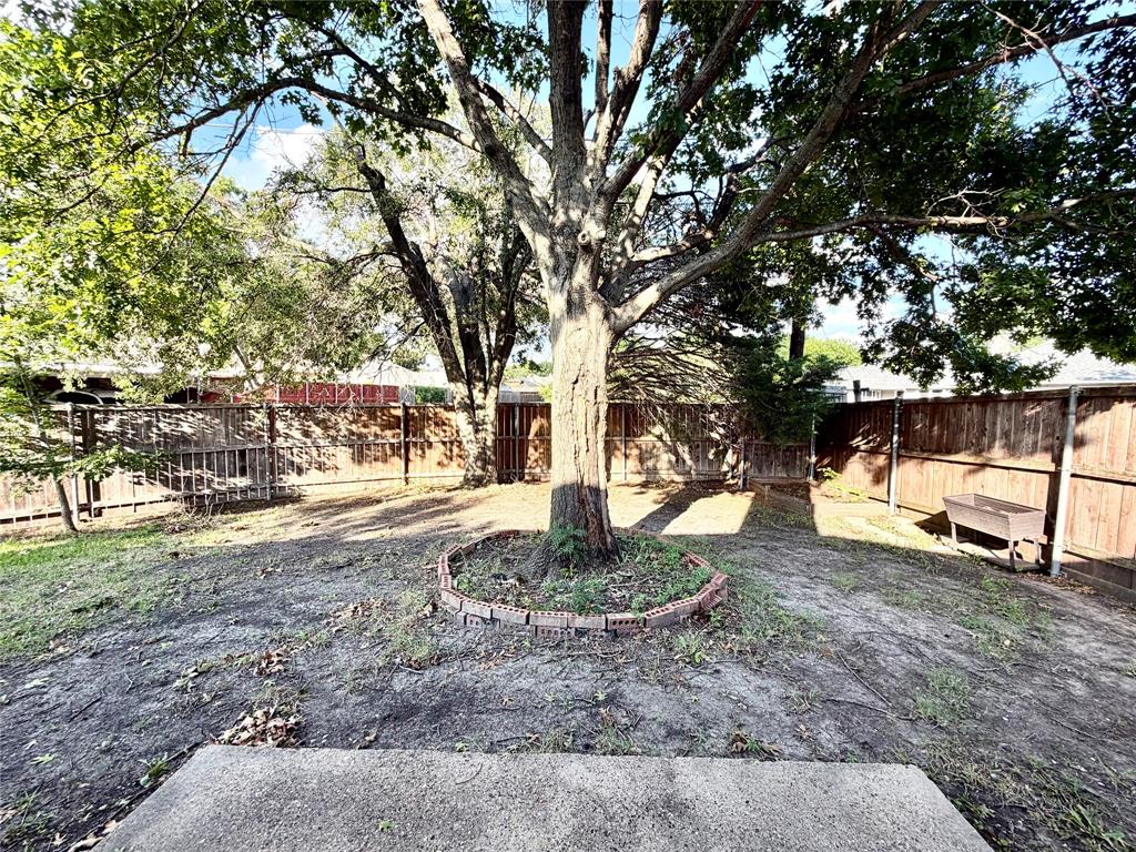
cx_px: 568
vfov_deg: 85.7
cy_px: 426
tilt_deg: -3.8
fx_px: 459
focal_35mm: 14
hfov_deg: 102.1
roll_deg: +0.7
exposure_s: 1/276
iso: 50
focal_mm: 2.22
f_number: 2.2
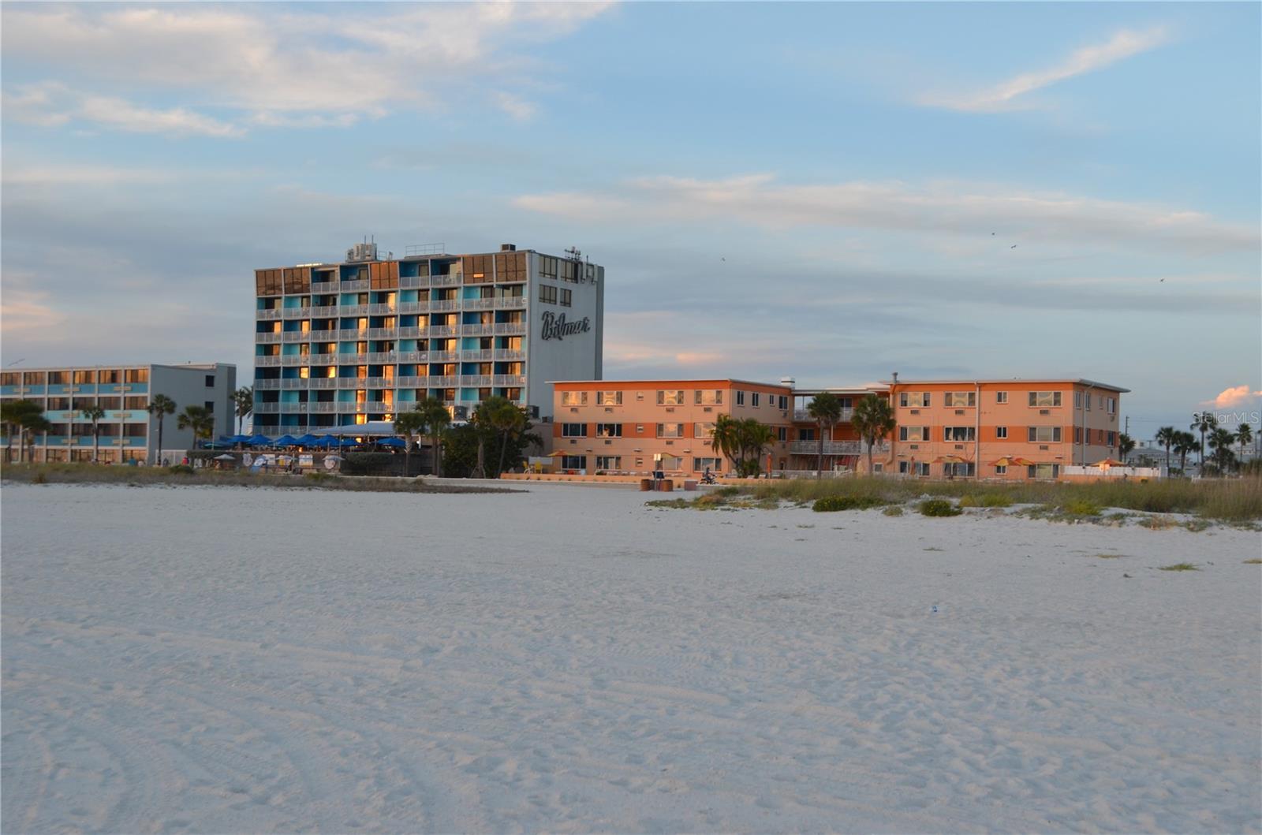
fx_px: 1521
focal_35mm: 44
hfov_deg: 45.1
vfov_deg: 30.7
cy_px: 418
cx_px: 631
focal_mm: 29
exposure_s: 1/125
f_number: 5.6
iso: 320
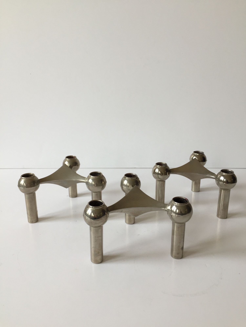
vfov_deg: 61.7
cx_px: 123
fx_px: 275
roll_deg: +1.2
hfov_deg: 48.2
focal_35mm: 29
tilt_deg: -17.3
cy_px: 164
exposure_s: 1/100
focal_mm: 4.15
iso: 40
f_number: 2.2
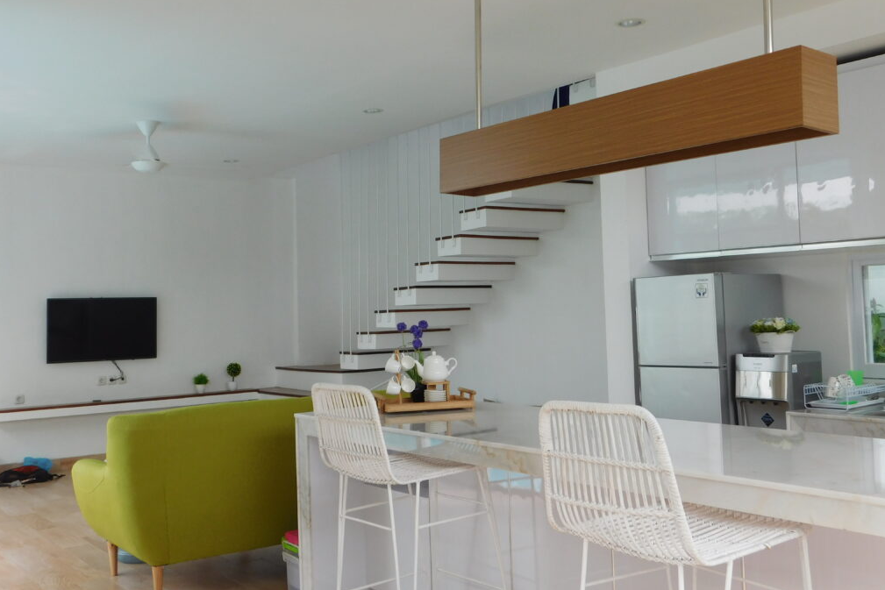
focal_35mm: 38
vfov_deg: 35.0
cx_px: 445
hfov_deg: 50.7
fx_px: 934
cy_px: 262
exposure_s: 1/200
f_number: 3.5
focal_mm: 6.3
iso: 125
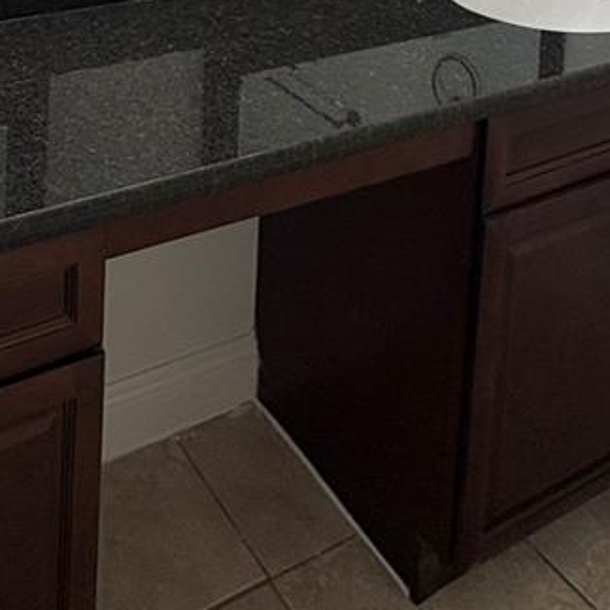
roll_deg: -1.9
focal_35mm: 46
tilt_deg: -3.8
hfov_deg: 35.5
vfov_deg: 27.5
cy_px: -266
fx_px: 917
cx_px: 117
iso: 50
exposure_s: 1/120
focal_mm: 2.22
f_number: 2.2
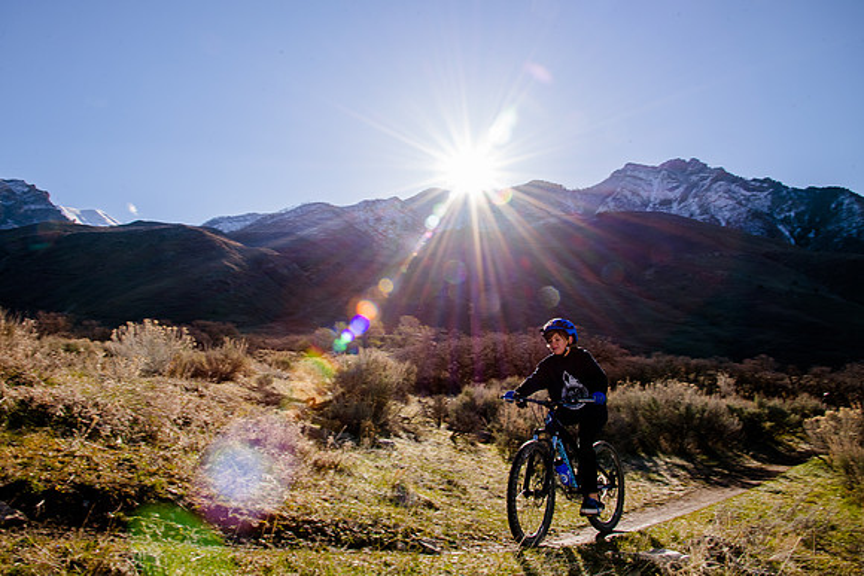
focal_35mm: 26
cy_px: 263
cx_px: 399
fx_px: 626
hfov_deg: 69.1
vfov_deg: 49.4
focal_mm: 24
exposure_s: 1/125
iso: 250
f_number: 18
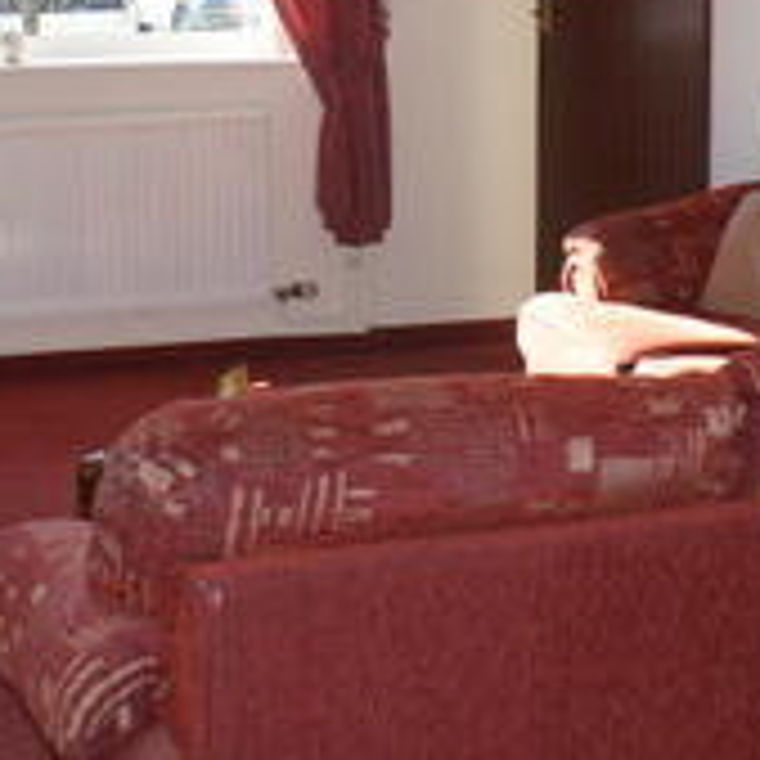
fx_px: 2161
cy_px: 142
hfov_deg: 19.8
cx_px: 535
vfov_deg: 19.7
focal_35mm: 87
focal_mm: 18
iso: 200
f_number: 5.6
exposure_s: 1/160
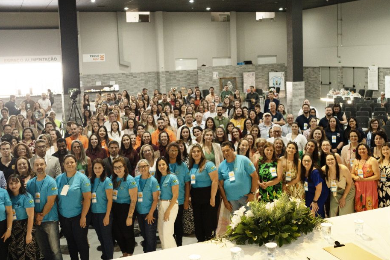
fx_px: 498
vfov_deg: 29.2
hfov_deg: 42.7
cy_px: 110
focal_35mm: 46
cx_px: 214
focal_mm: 35
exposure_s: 1/100
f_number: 4
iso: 3200
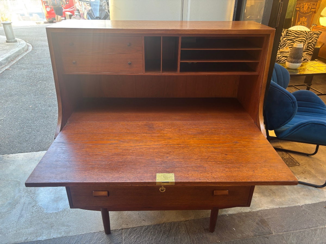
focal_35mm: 26
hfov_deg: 67.3
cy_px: 122
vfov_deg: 53.1
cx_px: 163
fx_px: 245
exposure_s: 1/50
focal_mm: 5.96
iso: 80
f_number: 1.6
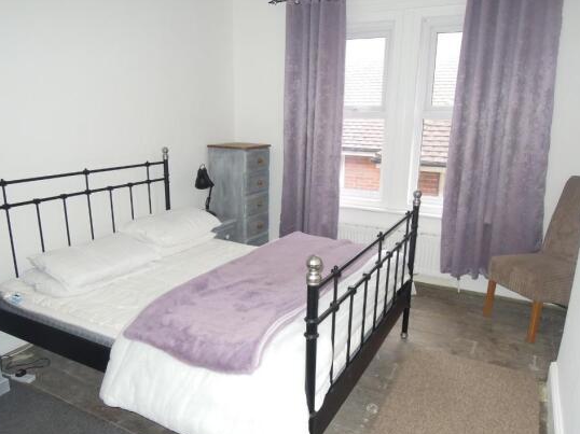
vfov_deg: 53.0
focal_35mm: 26
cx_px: 280
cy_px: 233
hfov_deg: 67.3
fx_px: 435
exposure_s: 1/30
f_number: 2.8
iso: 320
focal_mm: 4.3
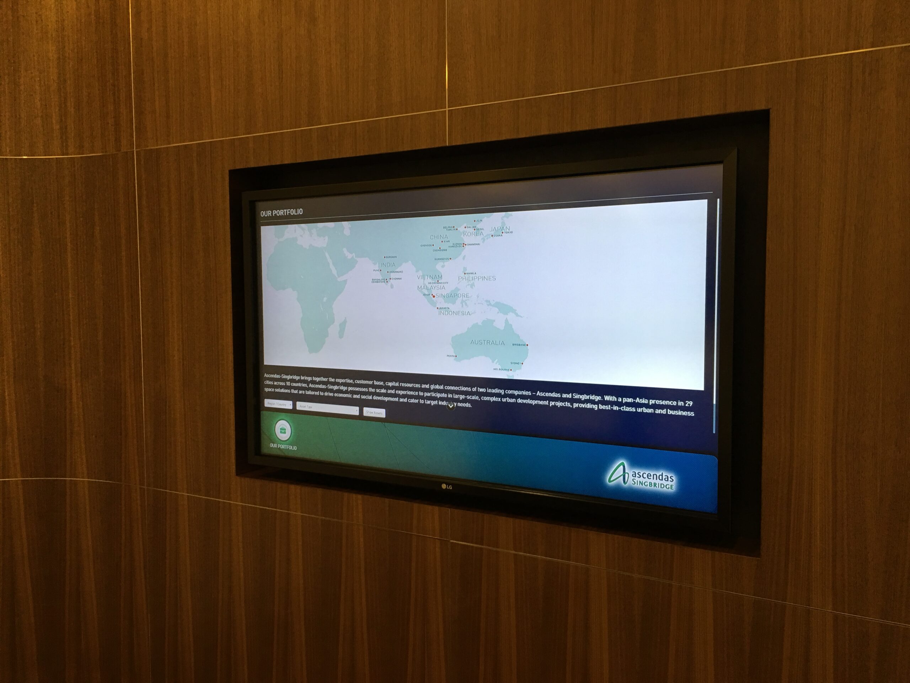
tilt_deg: -2.6
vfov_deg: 48.2
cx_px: 455
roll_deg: -0.1
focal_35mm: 29
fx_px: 762
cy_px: 342
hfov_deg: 61.7
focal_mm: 4.15
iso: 50
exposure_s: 1/33
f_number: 2.2
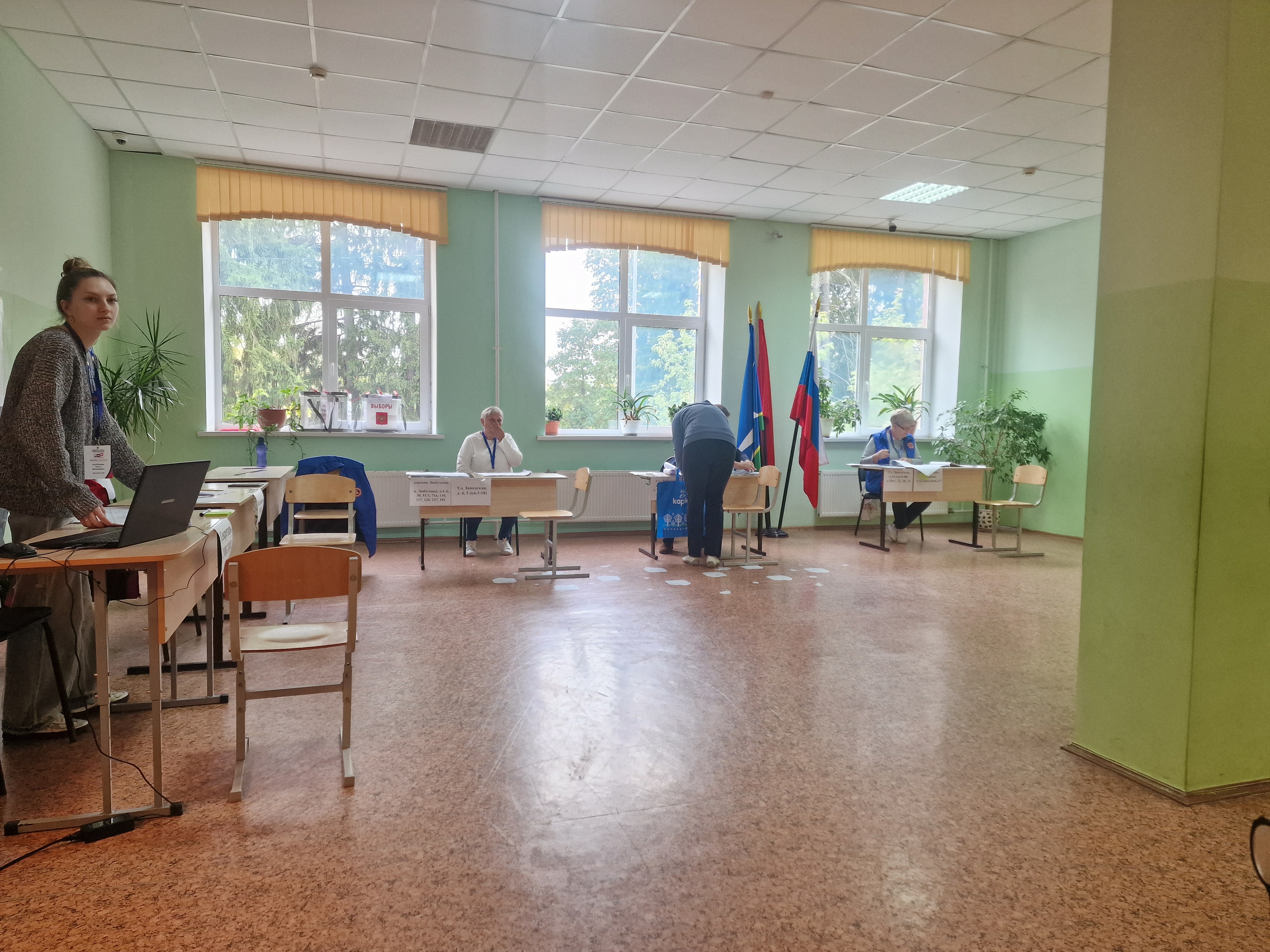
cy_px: 476
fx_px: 844
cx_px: 635
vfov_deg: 58.9
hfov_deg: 73.9
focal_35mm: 23
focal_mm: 6.4
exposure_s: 1/100
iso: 320
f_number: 1.8
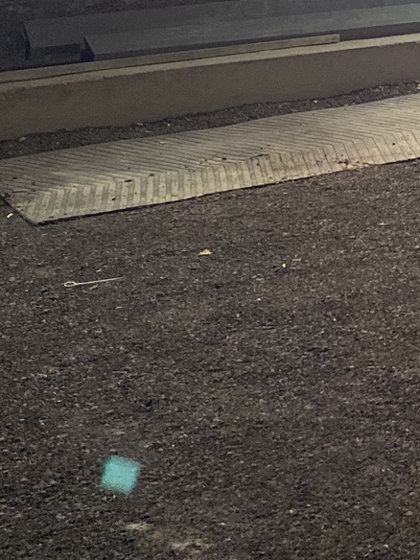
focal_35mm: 89
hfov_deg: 16.0
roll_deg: -0.1
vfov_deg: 20.9
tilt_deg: -4.2
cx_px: 503
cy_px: -58
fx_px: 1440
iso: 400
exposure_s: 1/33
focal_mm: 4.25
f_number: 1.8
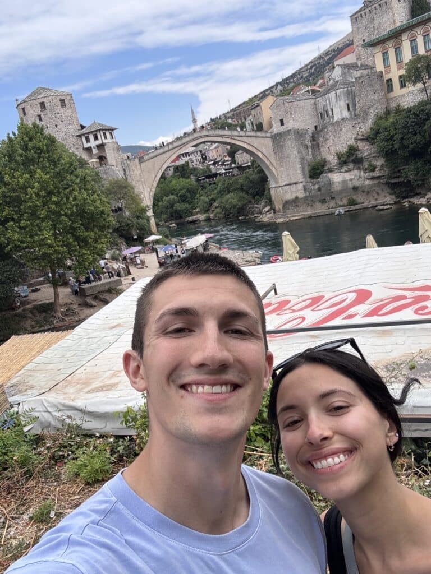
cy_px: 287
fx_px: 498
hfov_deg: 46.8
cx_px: 216
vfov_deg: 60.0
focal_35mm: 30
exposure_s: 1/693
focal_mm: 2.69
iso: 25
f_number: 1.9
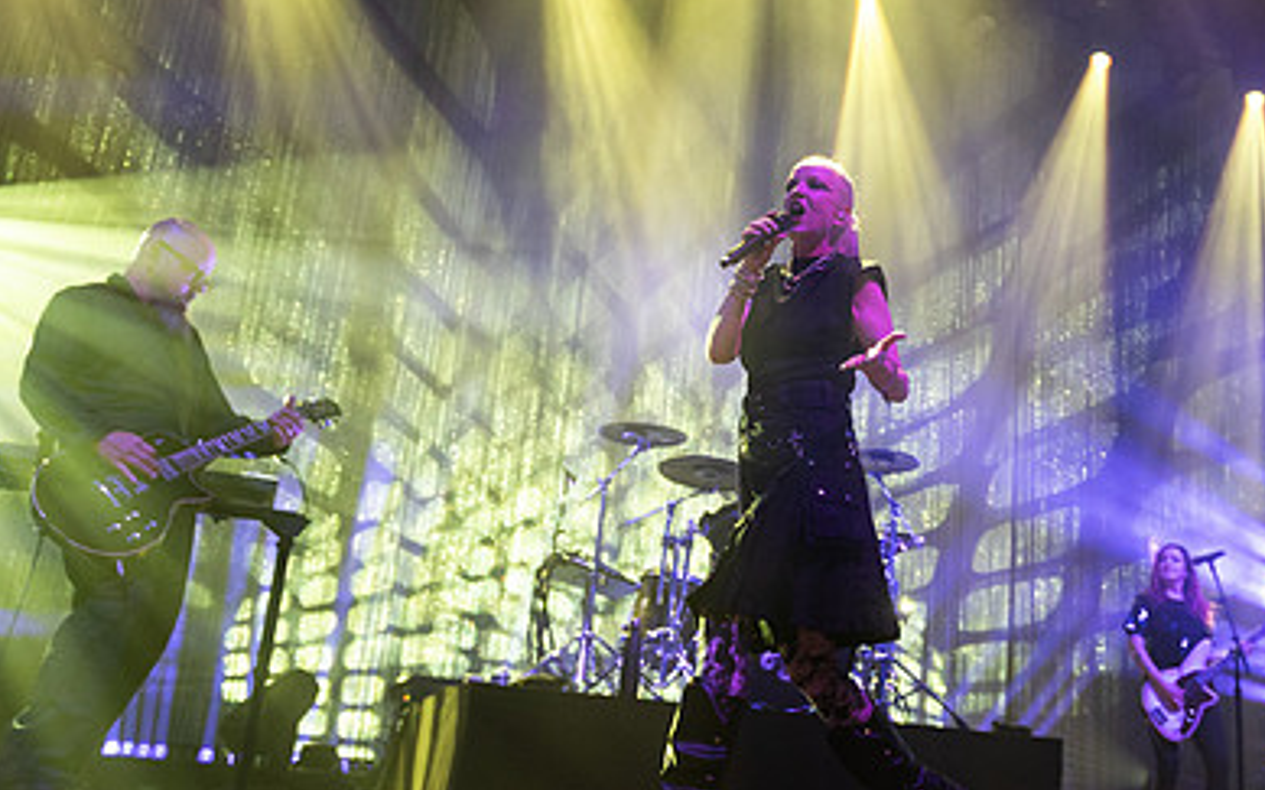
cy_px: 340
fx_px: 1413
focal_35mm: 41
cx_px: 811
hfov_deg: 47.7
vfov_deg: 31.2
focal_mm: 24
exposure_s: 1/250
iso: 2500
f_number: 3.2
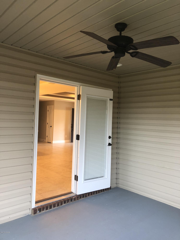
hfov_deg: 49.7
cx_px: 90
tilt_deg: +0.5
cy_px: 120
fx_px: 194
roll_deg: -1.1
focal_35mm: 28
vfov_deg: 63.4
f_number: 1.8
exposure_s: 1/20
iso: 40
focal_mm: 3.99
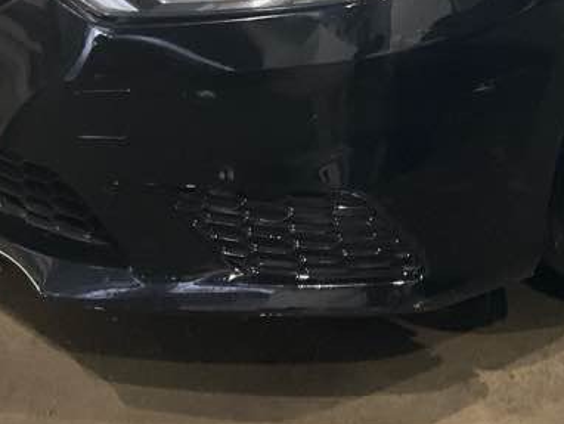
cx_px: 541
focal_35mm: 86
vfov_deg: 16.0
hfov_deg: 22.0
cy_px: -170
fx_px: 1402
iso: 125
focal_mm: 3
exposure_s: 1/60
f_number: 1.8
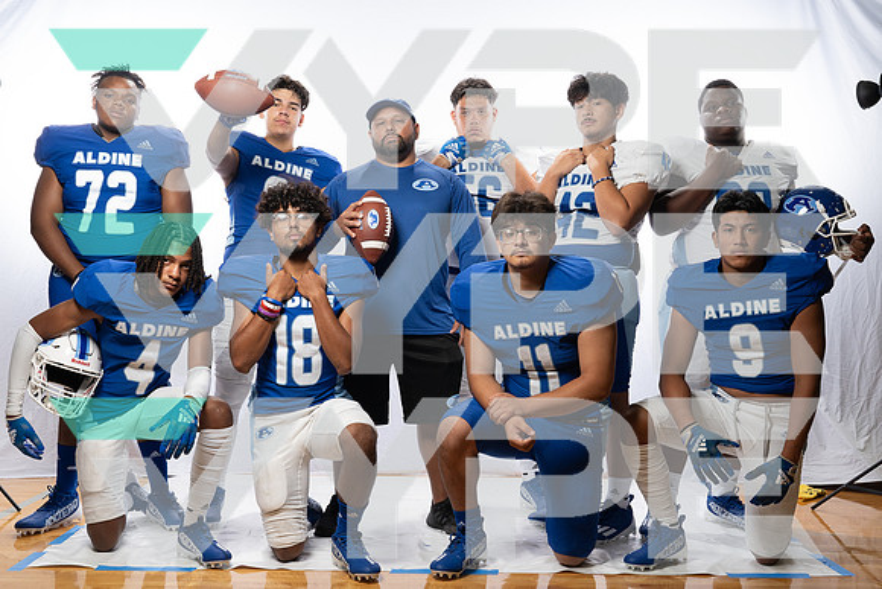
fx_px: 987
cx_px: 433
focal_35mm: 40
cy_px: 293
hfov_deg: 48.2
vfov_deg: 33.2
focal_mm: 34
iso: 1250
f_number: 10
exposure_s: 1/250
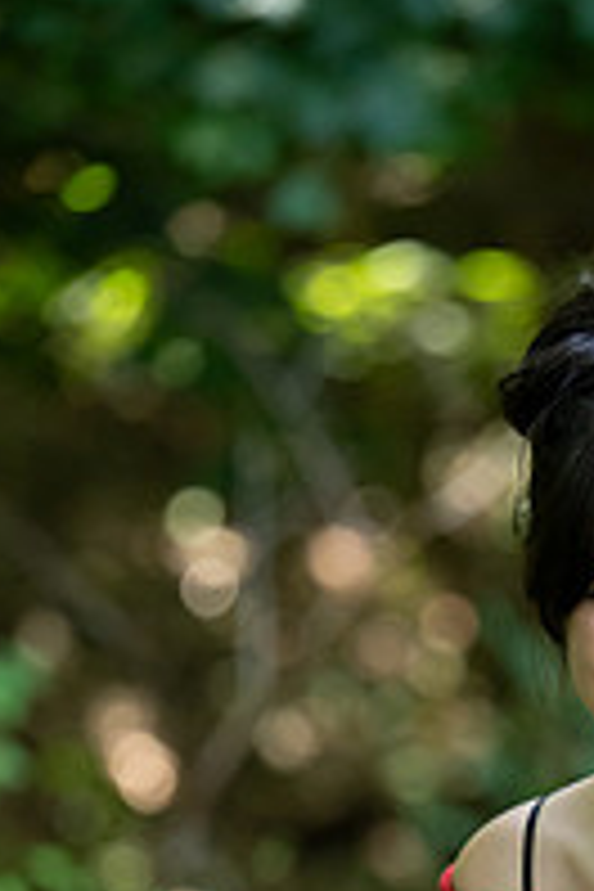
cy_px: 954
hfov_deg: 4.6
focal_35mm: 296
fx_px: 7325
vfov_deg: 6.9
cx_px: 639
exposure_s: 1/500
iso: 1250
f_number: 3.2
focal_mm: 130
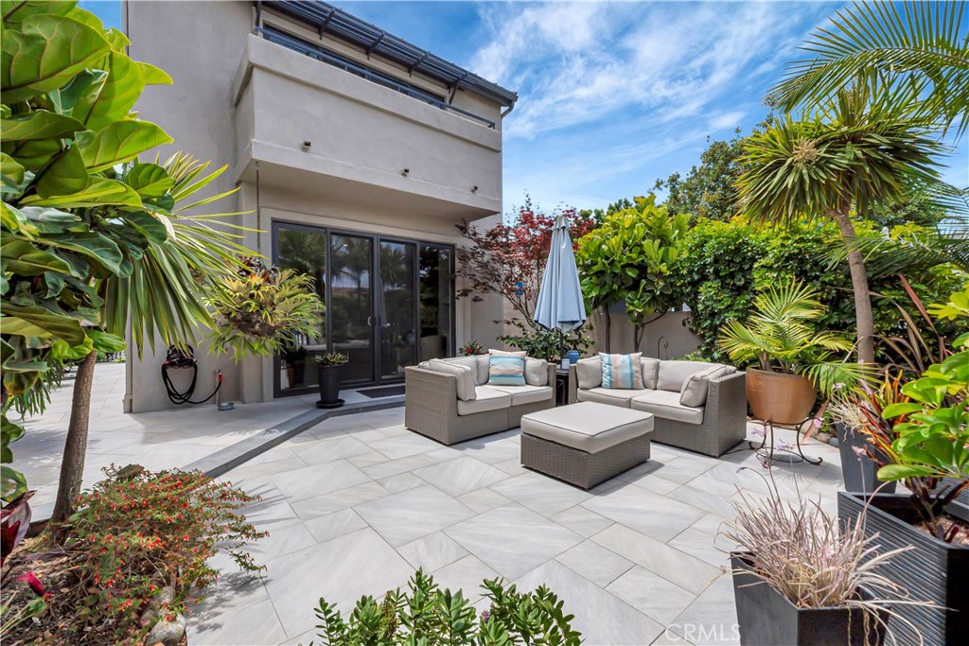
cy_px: 323
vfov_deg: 77.3
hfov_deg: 100.4
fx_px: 404
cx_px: 484
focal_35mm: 15
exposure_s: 1/3200
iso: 100
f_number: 5.6
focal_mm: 10
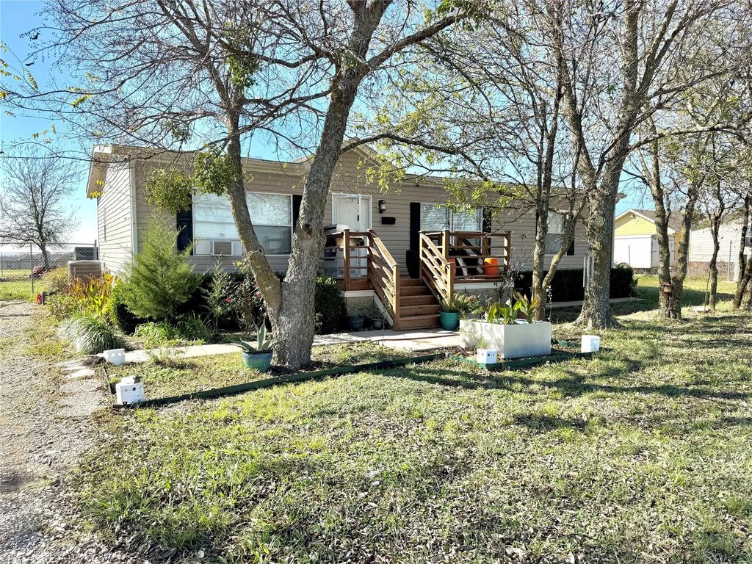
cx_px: 376
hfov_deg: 71.6
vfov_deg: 56.8
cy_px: 282
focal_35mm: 24
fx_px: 521
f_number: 1.78
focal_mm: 6.76
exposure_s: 1/1923
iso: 80
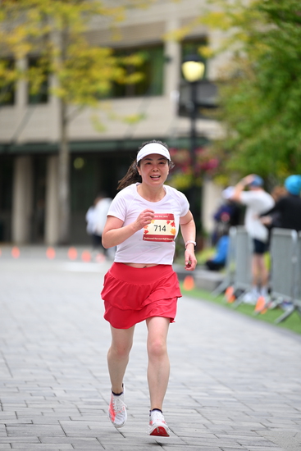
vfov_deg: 10.3
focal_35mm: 200
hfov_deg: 6.9
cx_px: 150
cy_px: 226
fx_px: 2507
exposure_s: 1/2000
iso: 640
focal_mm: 200
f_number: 2.8
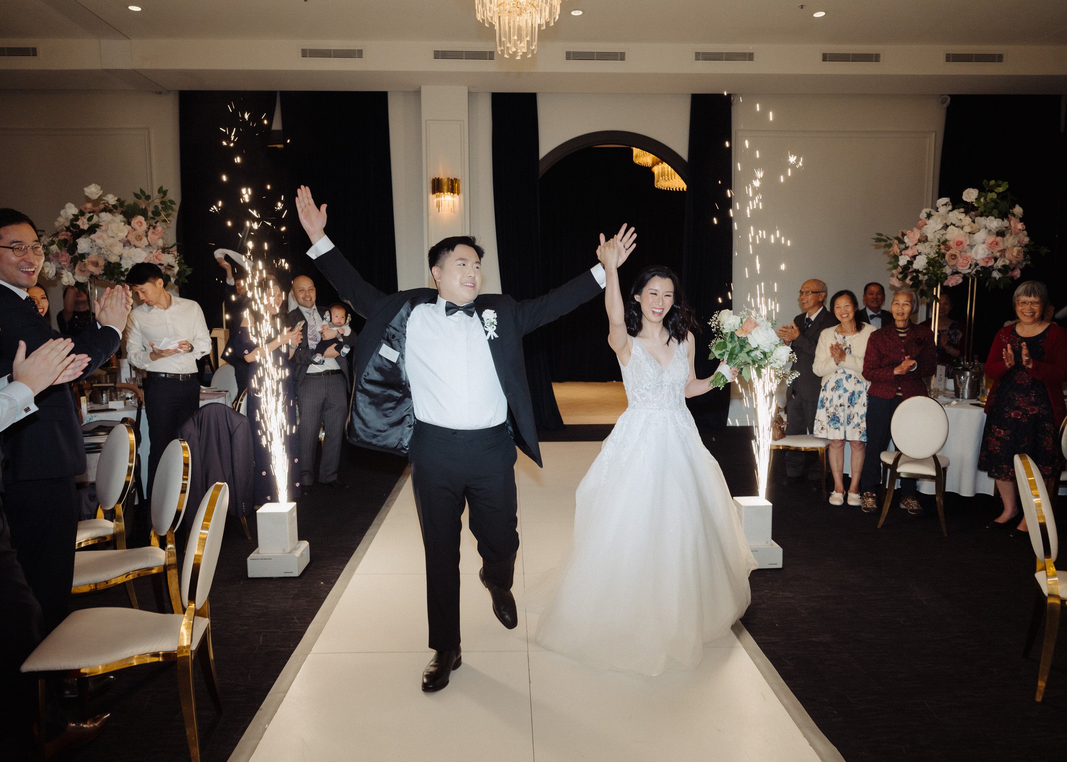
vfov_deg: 53.1
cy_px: 381
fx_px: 762
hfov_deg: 70.0
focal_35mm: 25
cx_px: 534
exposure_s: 1/200
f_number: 4
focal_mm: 24
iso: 320
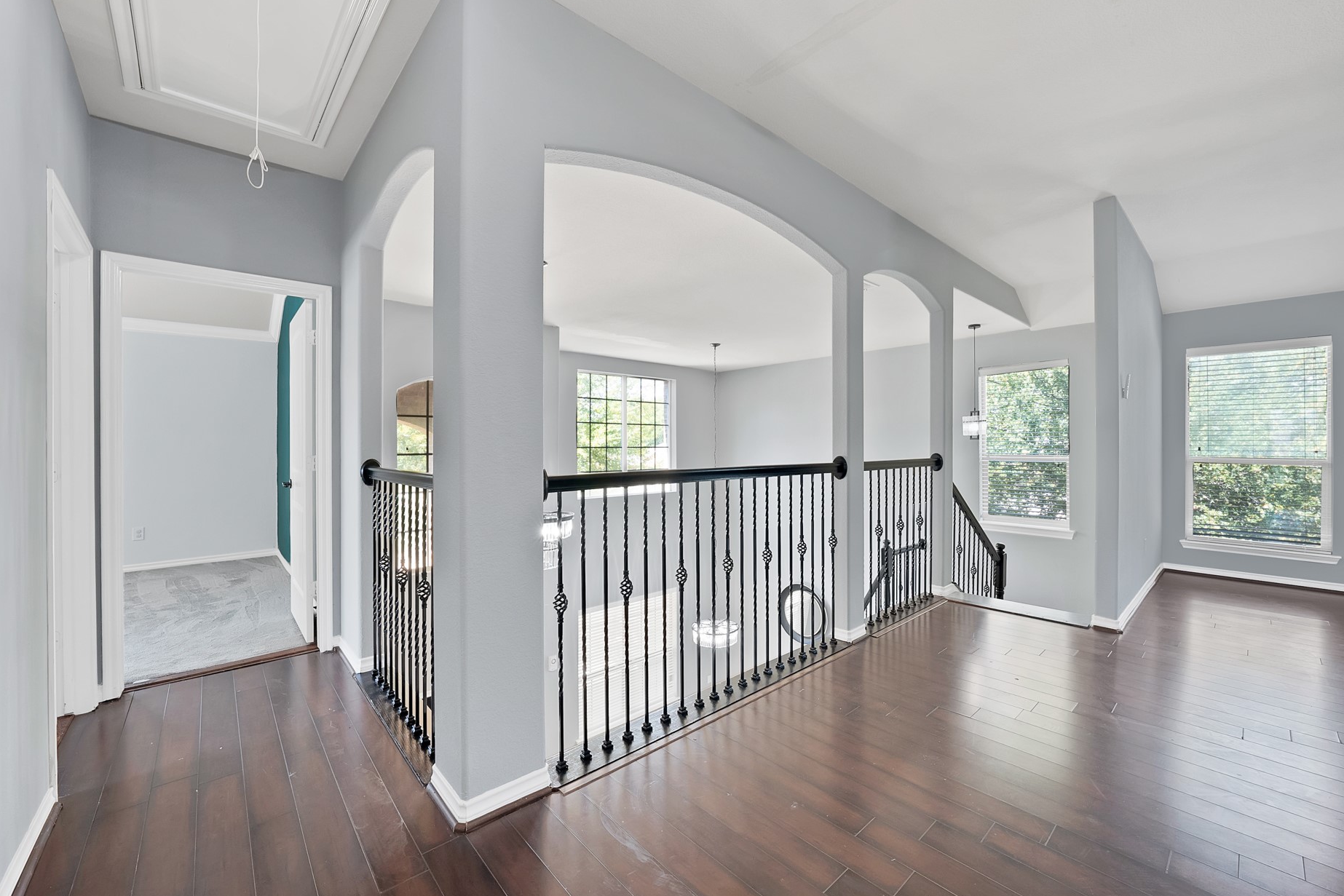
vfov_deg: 85.4
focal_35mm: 13
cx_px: 697
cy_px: 466
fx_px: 485
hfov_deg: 108.3
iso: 640
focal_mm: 12
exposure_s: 1/4
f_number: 8
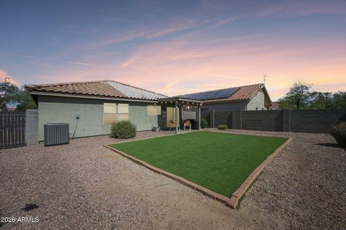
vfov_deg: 81.2
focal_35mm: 14
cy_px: 115
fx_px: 135
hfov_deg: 104.3
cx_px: 173
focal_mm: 14
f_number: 8
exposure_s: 1/2500
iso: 640
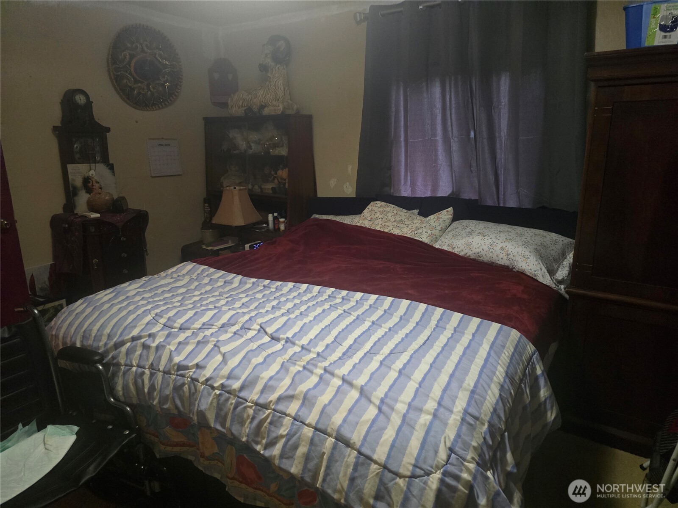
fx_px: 450
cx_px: 339
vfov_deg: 58.9
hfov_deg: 73.9
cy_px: 254
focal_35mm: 23
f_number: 1.7
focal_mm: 6.3
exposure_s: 1/60
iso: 1600
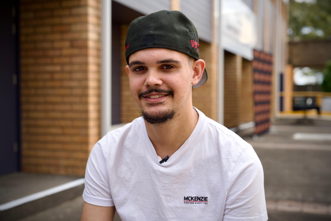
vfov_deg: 27.5
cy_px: 110
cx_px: 166
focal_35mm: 49
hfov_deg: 40.3
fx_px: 450
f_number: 4
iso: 100
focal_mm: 49
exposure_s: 1/320
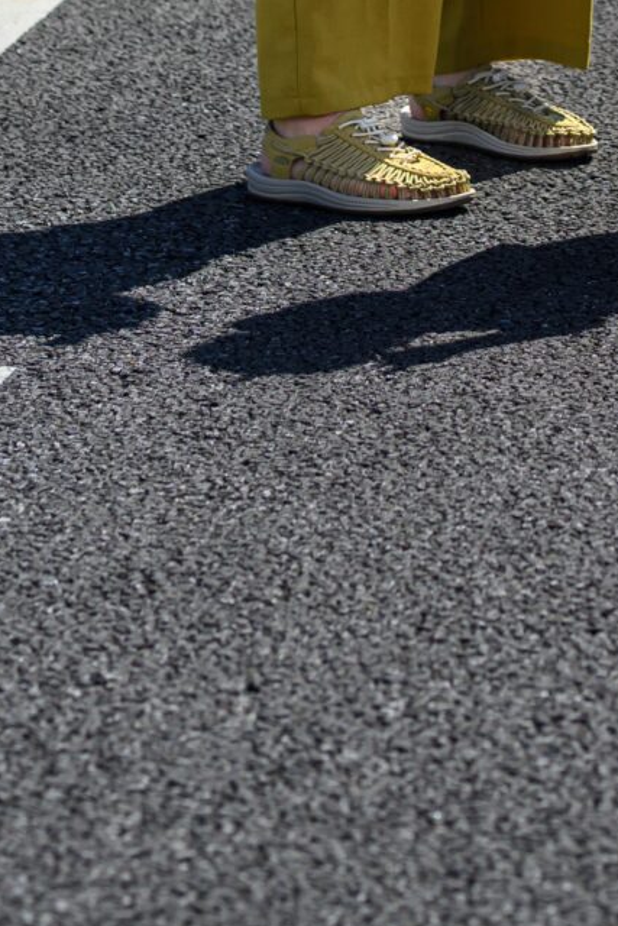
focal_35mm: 200
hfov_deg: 6.8
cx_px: 879
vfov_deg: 9.7
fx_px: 5147
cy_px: -838
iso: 100
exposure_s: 1/2000
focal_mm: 50
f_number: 2.8
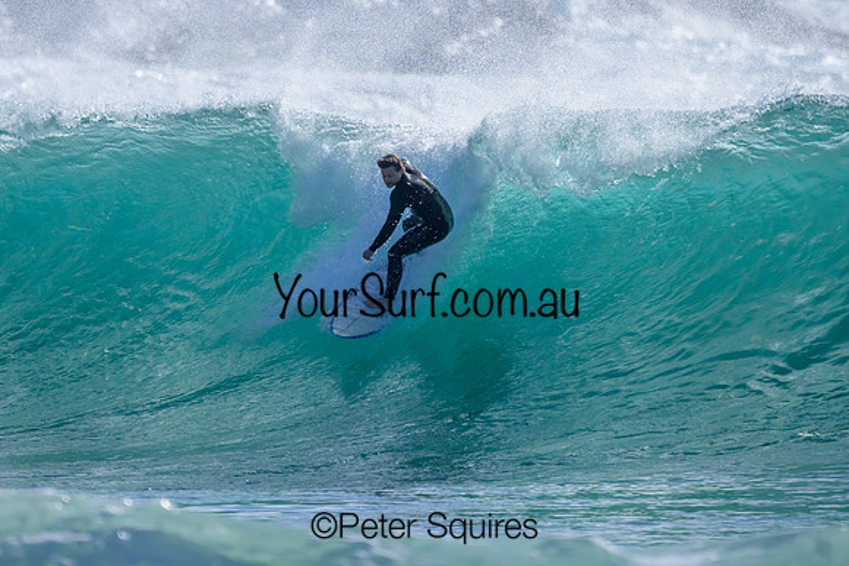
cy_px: 239
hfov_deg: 2.2
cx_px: 428
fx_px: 21842
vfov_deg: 1.5
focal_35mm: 926
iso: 2000
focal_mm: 800
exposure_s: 1/2000
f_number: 6.3
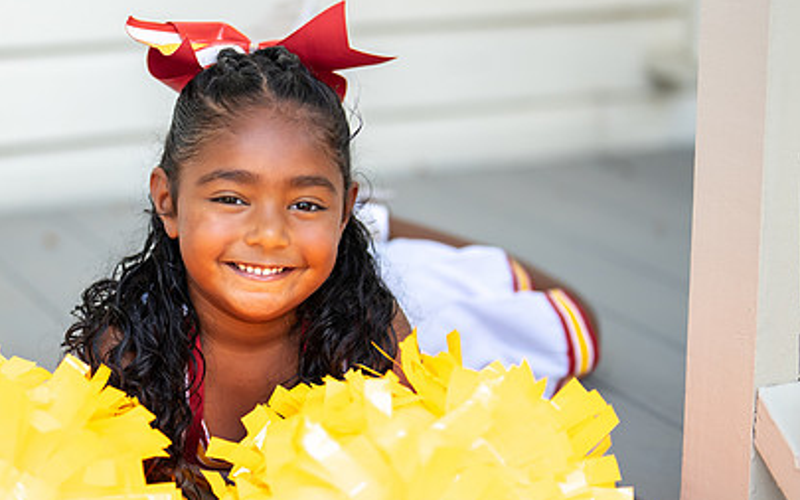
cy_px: 253
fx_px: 2115
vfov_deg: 13.5
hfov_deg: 21.3
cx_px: 246
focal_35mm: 97
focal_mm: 50
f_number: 1.2
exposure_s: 1/2000
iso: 100
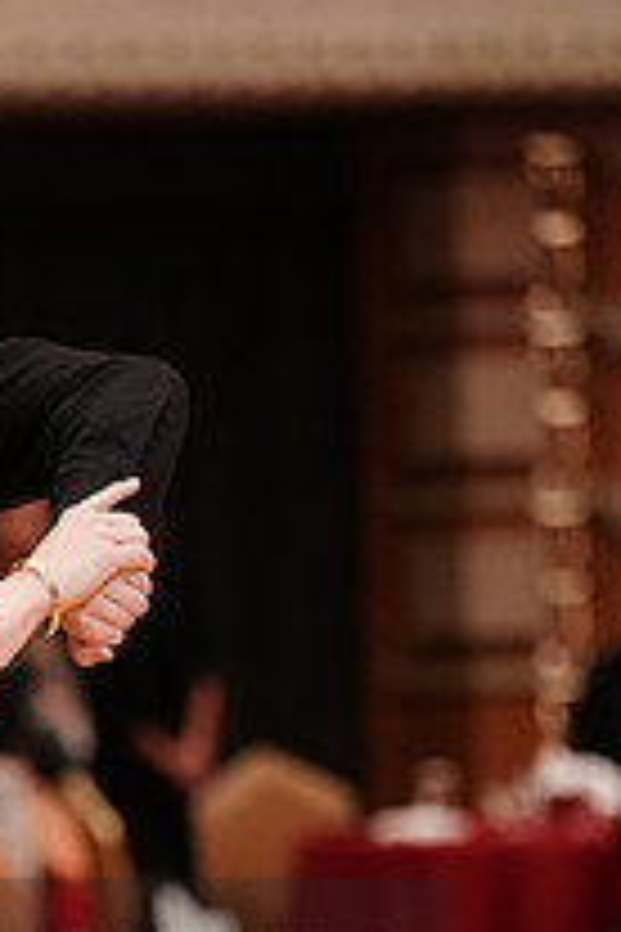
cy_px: 1031
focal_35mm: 409
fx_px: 10582
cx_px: -169
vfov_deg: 5.0
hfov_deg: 3.4
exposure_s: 1/320
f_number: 2.8
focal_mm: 146
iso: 3200
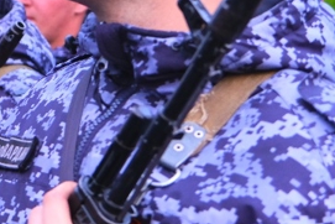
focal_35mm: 155
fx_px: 1443
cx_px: -58
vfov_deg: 8.8
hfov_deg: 12.9
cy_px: -12
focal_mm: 37.6
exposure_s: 1/56.2
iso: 1250
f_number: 4
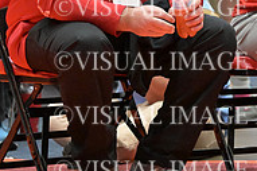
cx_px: 249
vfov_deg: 3.3
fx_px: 2931
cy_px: -75
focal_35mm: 411
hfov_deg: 5.0
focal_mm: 135
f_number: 2.8
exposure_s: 1/800
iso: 6400
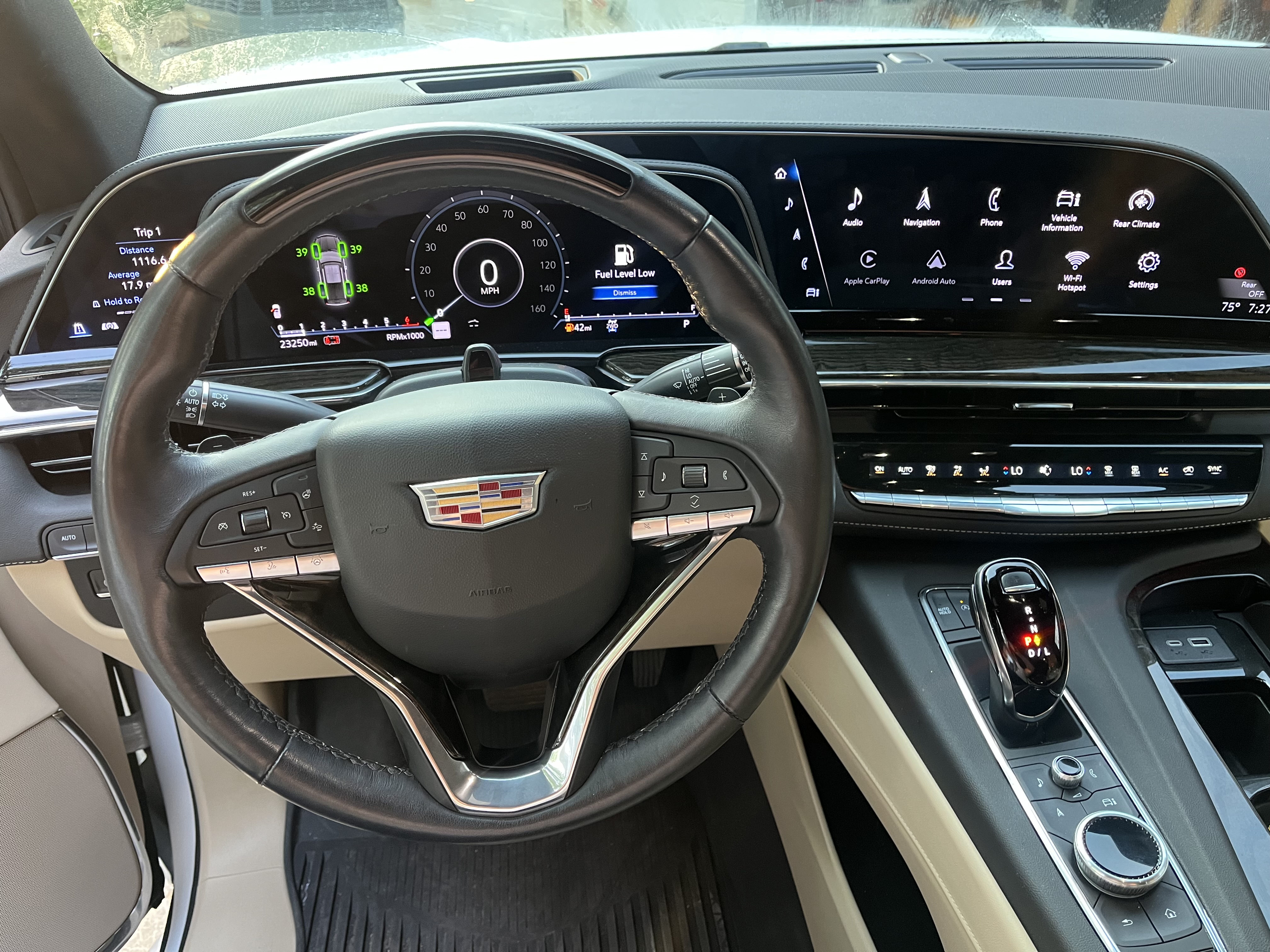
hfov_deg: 67.3
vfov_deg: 53.1
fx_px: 954
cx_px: 635
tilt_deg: -32.4
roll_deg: +0.2
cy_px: 476
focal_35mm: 26
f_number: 1.6
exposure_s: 1/60
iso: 320
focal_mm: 5.1
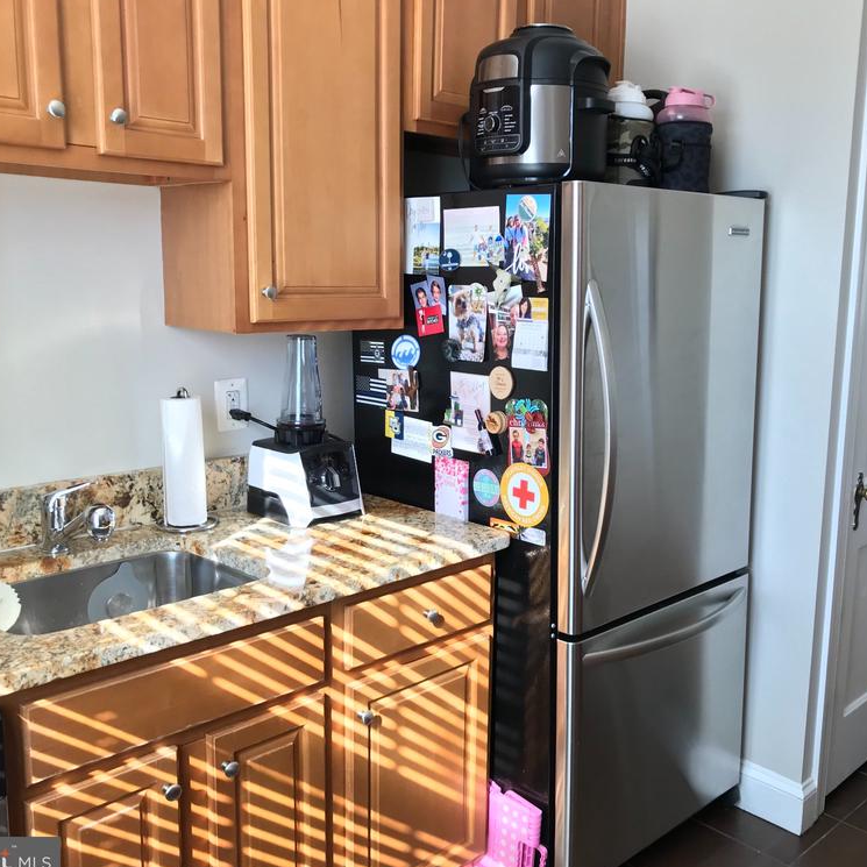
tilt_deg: -9.9
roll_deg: -1.2
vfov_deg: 48.4
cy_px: 438
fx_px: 963
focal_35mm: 34
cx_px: 511
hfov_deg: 48.2
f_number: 1.8
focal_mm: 3.99
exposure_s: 1/60
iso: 25
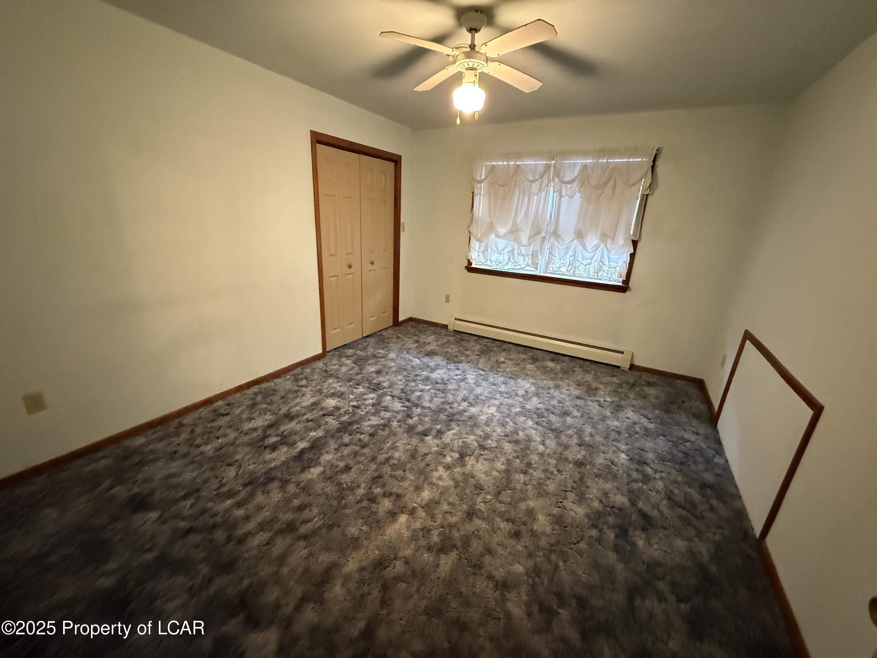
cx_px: 438
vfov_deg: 85.7
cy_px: 329
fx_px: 355
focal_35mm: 14
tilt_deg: -17.0
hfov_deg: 102.1
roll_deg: -3.0
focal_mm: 2.22
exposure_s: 1/60
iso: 1250
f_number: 2.2
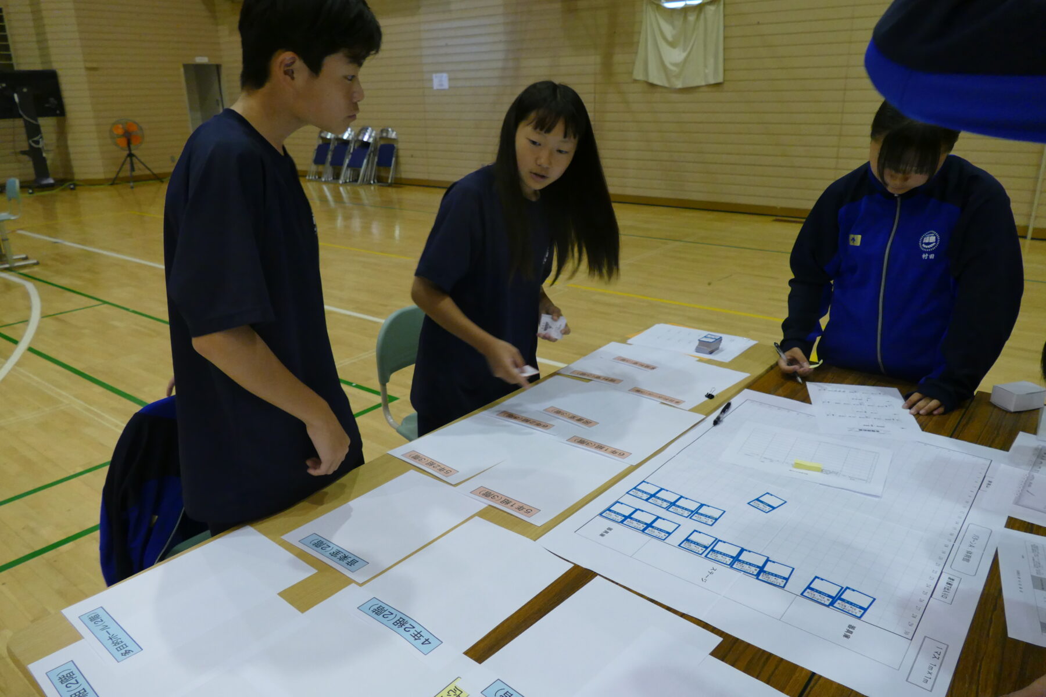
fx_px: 726
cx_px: 523
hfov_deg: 71.5
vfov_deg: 51.3
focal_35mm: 25
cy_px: 348
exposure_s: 1/60
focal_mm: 9.12
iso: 1000
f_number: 2.8
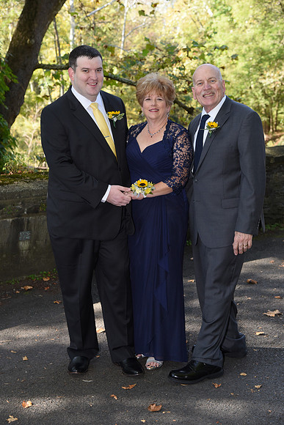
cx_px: 142
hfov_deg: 20.9
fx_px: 769
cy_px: 212
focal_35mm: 65
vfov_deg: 31.0
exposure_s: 1/200
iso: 640
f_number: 5.6
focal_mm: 65
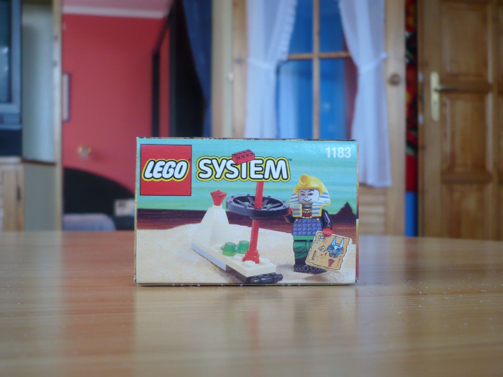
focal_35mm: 43
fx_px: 625
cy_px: 213
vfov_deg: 33.6
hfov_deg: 43.8
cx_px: 228
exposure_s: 1/30
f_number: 2.8
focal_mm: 5.8
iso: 100
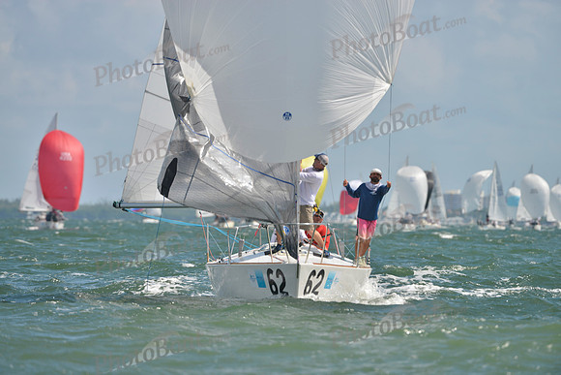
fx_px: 5923
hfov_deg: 5.4
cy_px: 188
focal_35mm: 380
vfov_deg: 3.6
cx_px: 280
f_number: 6.3
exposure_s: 1/1250
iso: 200
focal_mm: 380
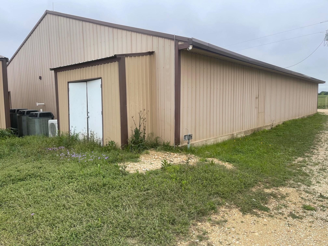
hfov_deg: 67.3
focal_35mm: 26
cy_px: 123
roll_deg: +0.6
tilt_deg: -5.2
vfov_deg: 53.1
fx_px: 246
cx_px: 164
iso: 32
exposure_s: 1/1087
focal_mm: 5.1
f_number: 1.6
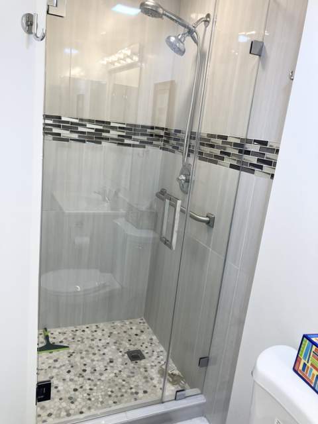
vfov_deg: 63.4
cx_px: 159
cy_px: 212
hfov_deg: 49.7
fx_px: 343
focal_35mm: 28
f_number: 1.8
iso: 64
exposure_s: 1/120
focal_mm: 3.99
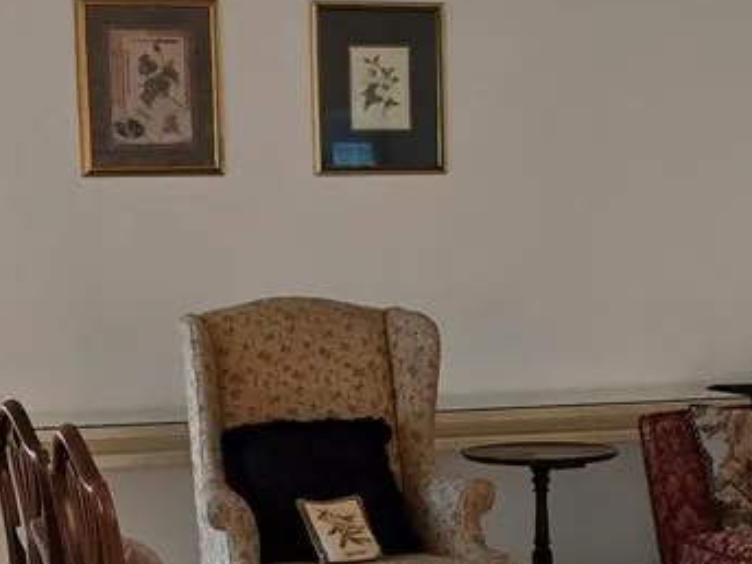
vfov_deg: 13.8
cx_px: 487
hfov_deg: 18.3
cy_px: 439
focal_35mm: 107
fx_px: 2324
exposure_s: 1/120
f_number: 1.8
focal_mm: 5.4
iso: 640
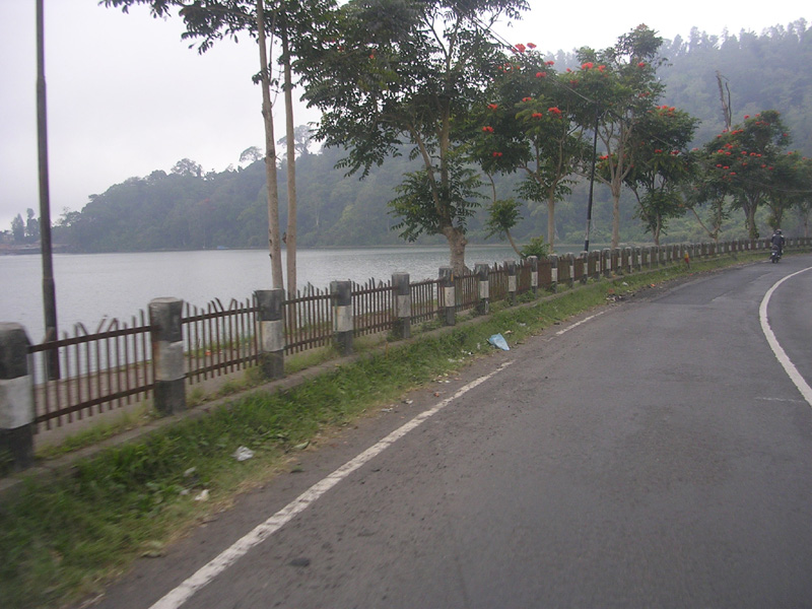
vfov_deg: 37.7
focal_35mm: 38
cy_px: 304
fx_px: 891
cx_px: 406
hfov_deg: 49.0
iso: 50
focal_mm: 5.8
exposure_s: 1/208
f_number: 2.8
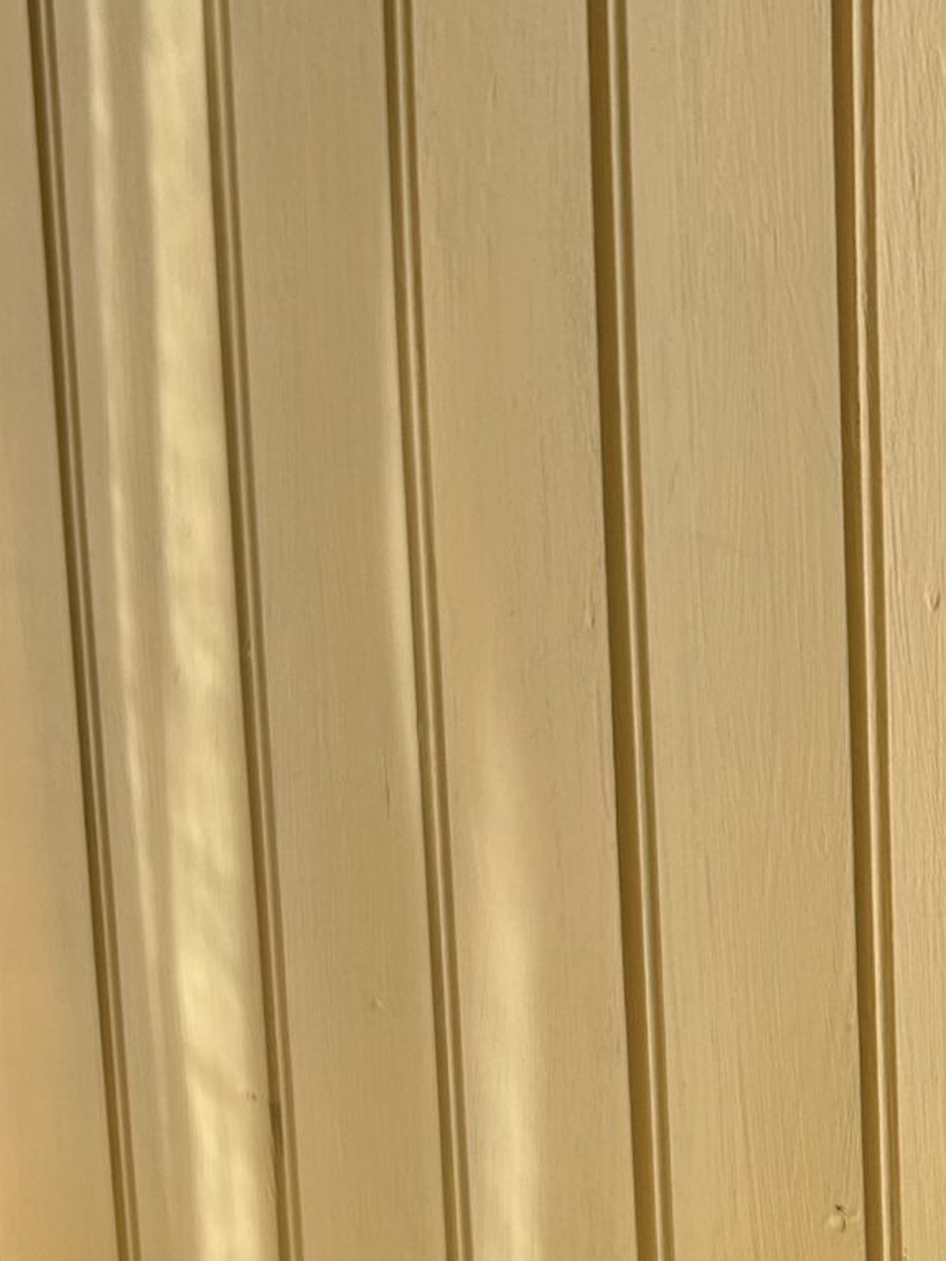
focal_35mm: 87
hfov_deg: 16.2
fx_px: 3169
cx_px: 1192
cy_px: 1137
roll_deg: +0.0
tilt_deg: -13.1
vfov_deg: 22.0
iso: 50
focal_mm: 5.7
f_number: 1.5
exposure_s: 1/521
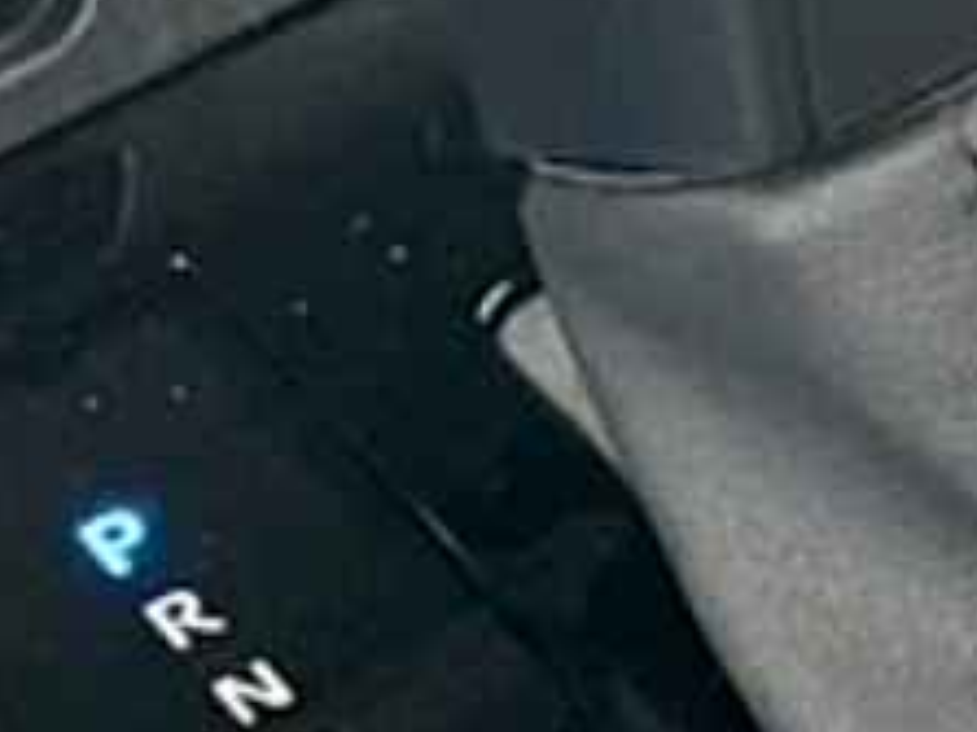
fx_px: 6065
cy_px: -70
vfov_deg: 6.9
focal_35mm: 215
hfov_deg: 9.2
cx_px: 867
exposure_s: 1/60
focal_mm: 3
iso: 64
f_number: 1.8
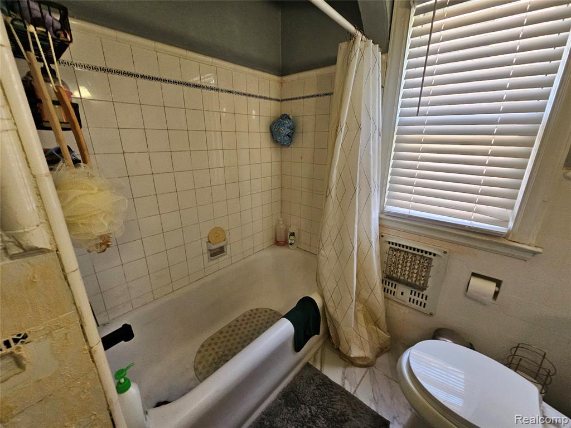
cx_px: 286
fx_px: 214
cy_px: 214
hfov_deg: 106.2
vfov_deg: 89.9
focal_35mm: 13
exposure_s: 1/60
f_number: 2.2
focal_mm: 2.2
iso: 200
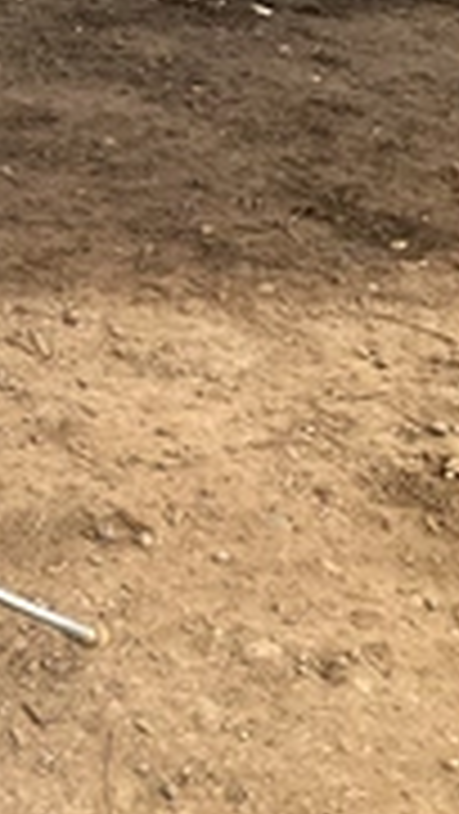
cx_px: -410
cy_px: 337
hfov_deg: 14.7
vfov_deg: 30.1
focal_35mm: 70
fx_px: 1512
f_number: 1.8
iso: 50
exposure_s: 1/122
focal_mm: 3
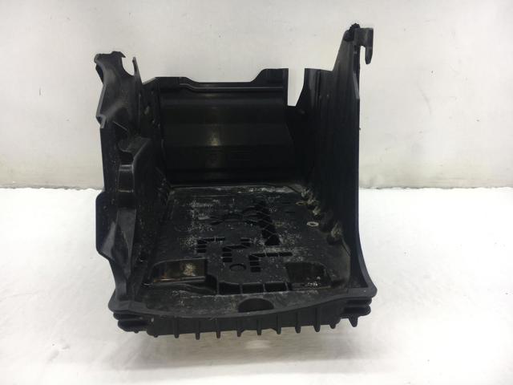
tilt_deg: -19.7
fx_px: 430
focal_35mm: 29
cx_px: 256
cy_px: 192
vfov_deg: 48.2
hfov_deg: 61.7
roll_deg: -0.6
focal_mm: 4.15
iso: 25
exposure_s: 1/166
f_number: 2.2
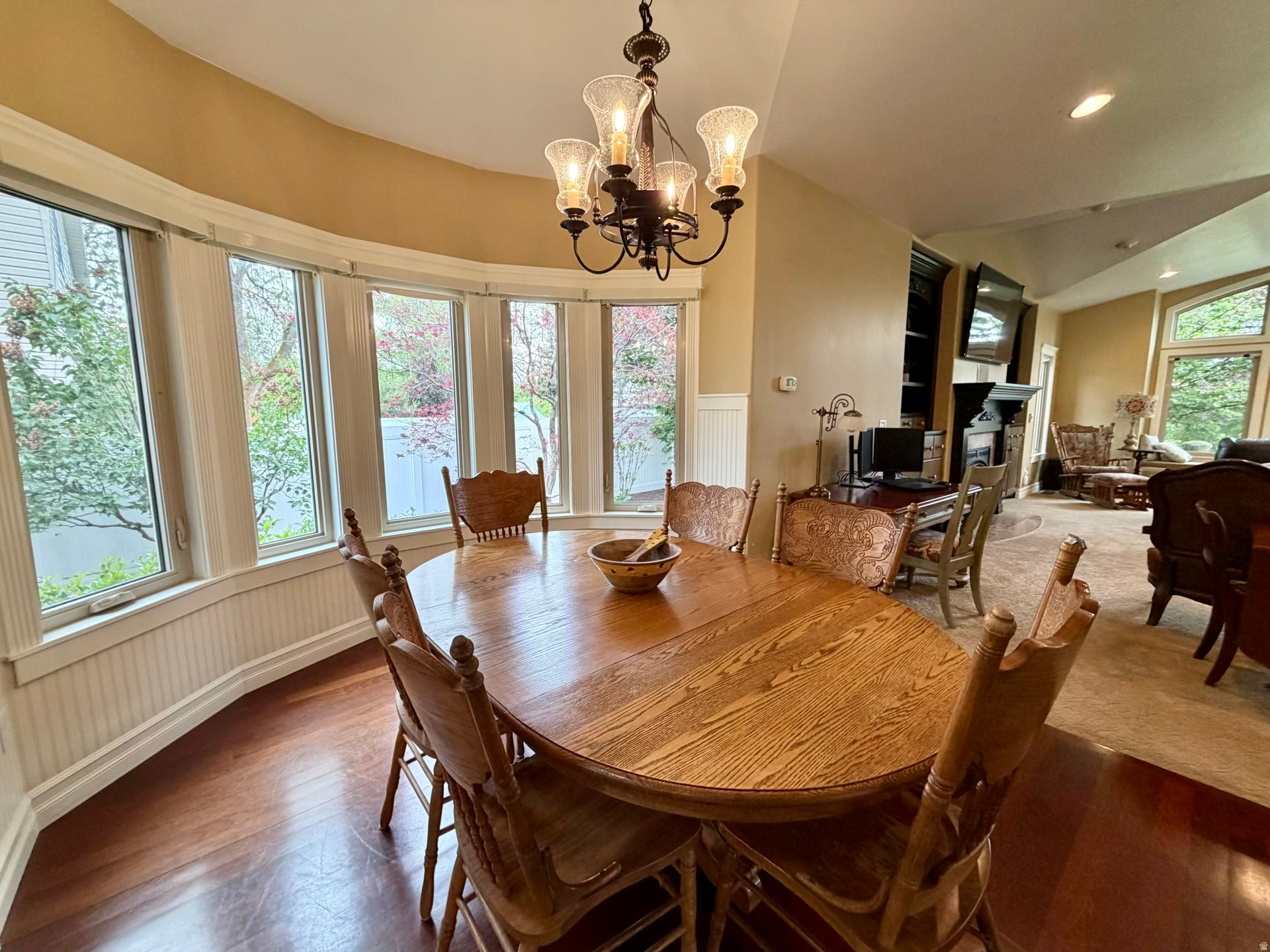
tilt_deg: -8.0
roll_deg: +0.1
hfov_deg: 102.1
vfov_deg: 85.7
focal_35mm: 14
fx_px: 514
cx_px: 635
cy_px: 476
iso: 250
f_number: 2.2
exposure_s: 1/120
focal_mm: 2.22
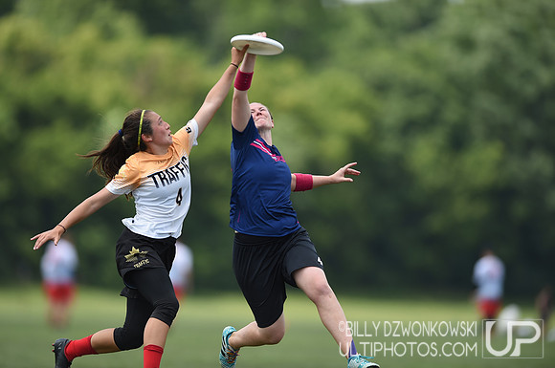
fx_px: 6158
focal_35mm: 400
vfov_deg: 3.4
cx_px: 278
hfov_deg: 5.2
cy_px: 184
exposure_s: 1/1000
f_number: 2.8
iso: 100
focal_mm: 400
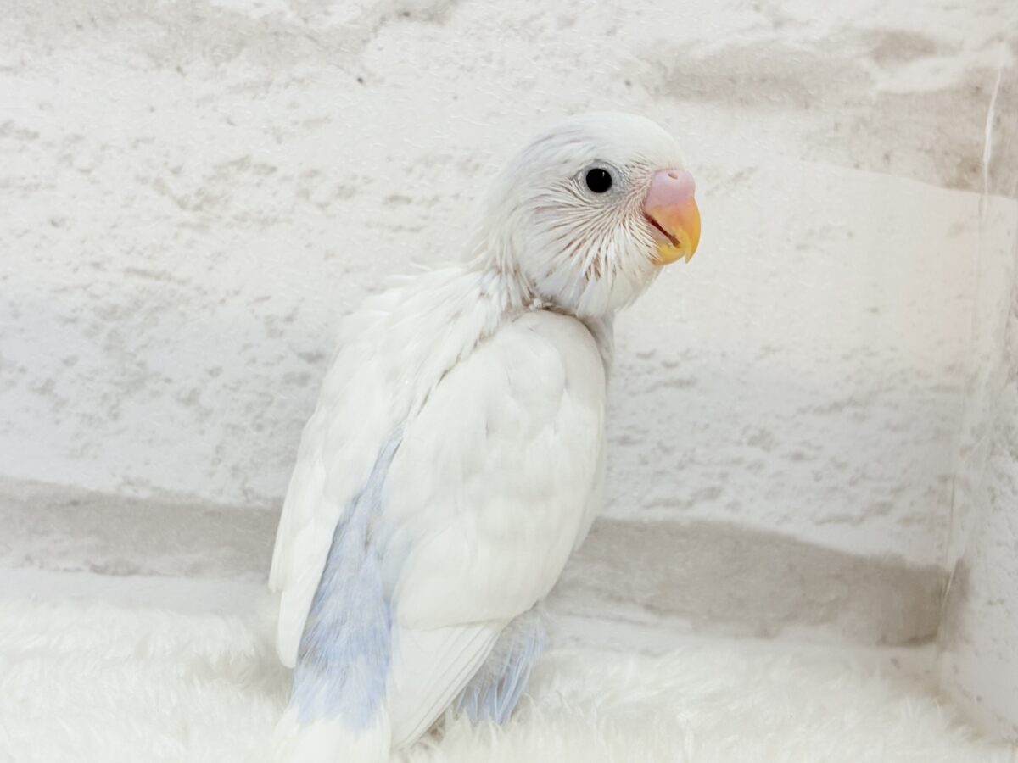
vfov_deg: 28.0
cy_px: 382
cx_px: 509
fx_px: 1529
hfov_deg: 36.8
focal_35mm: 52
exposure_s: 1/50
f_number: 1.6
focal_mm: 5.96
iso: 32
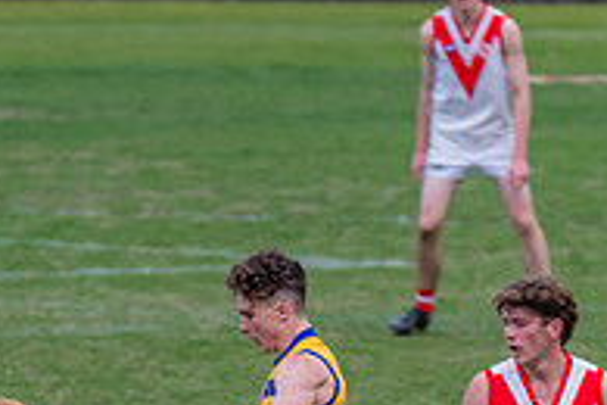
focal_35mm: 952
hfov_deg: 2.2
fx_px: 16051
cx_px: -118
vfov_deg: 1.4
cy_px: 517
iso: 900
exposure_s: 1/1600
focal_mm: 300
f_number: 5.6
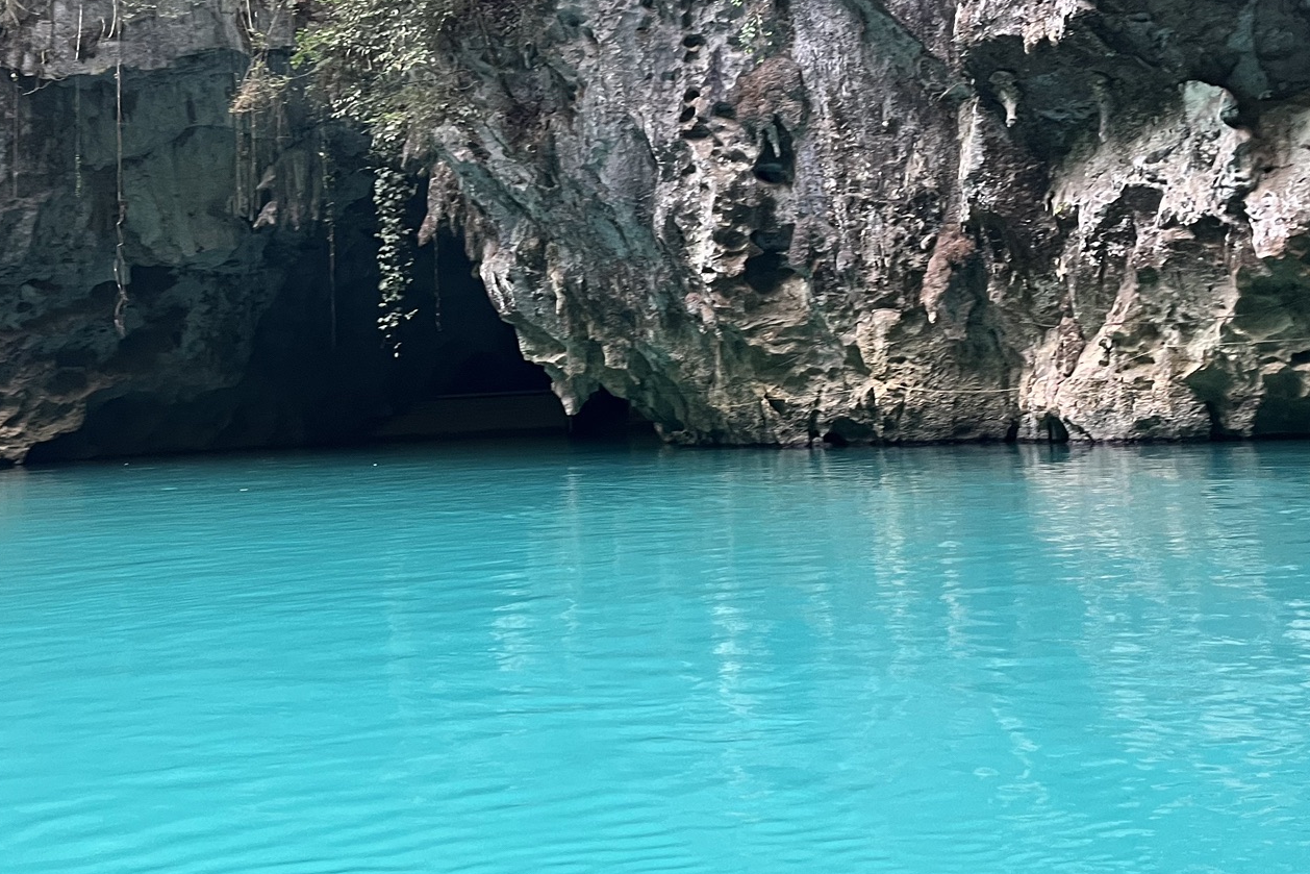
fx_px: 1565
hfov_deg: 45.3
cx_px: 559
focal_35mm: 43
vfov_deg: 30.7
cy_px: 218
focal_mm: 5.1
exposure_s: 1/60
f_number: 1.6
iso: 200
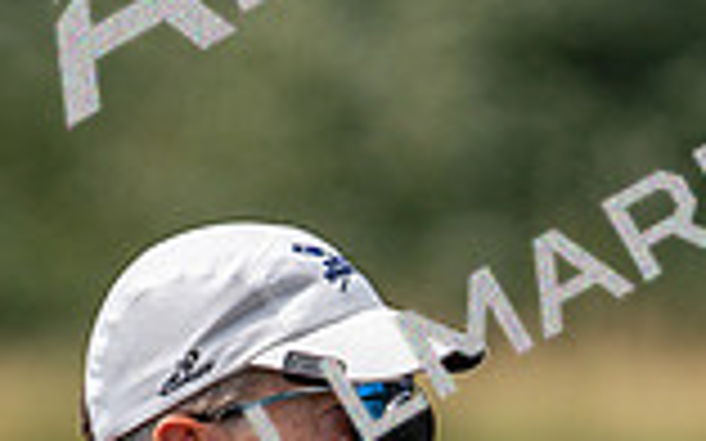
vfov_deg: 0.9
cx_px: 297
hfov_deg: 1.4
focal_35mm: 1504
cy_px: 785
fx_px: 28928
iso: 250
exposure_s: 1/1600
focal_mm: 400
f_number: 6.3
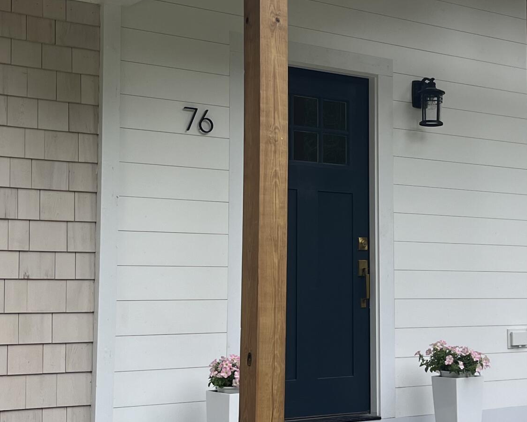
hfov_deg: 27.6
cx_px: 381
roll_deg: +0.6
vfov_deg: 22.5
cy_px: 172
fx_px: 1061
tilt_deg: +5.7
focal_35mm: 68
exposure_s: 1/928
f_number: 1.6
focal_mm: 5.1
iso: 50
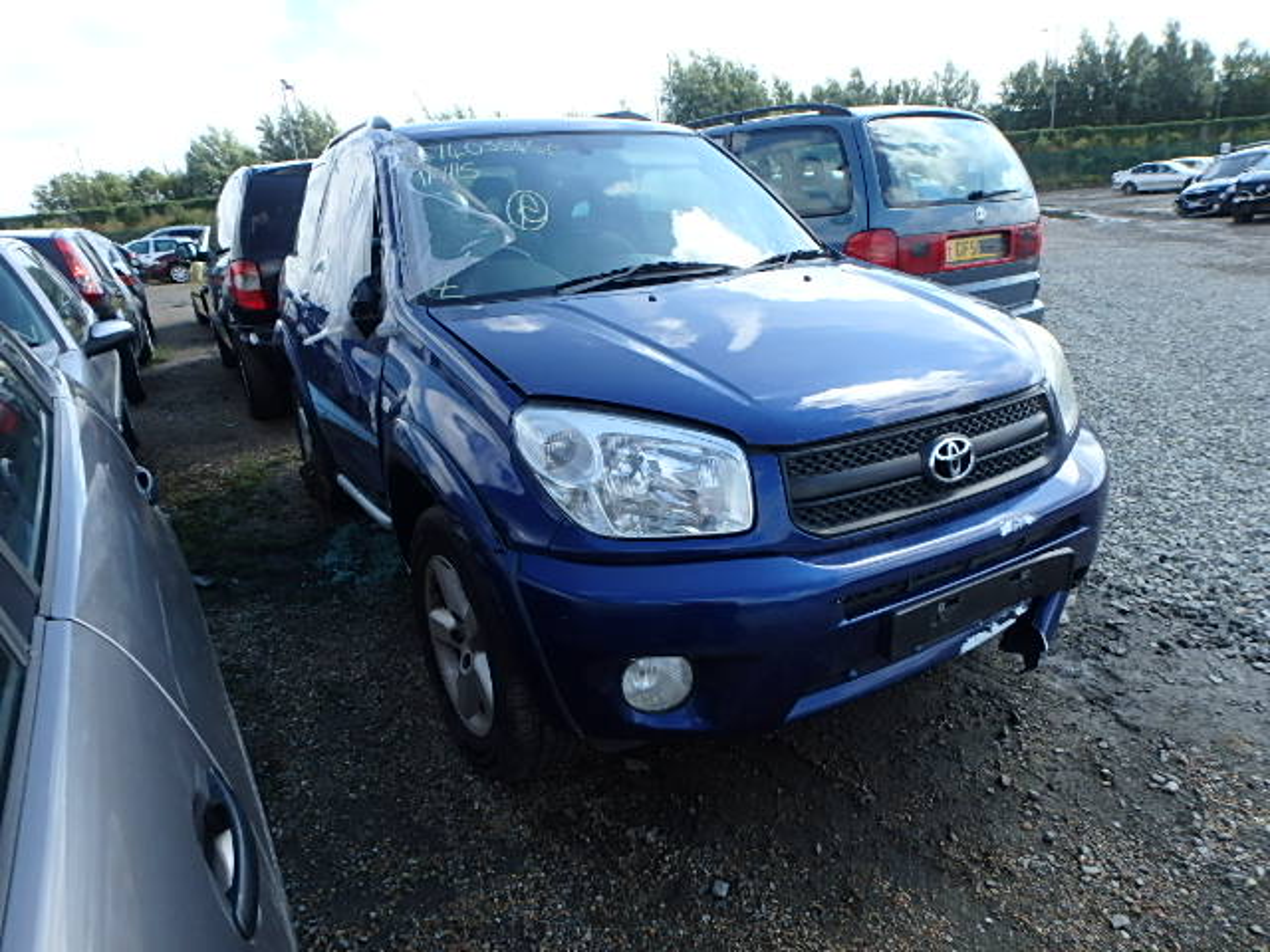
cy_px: 476
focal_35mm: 21
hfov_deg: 79.0
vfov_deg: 63.4
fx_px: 770
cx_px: 635
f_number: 3.5
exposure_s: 1/500
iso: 125
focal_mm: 3.7
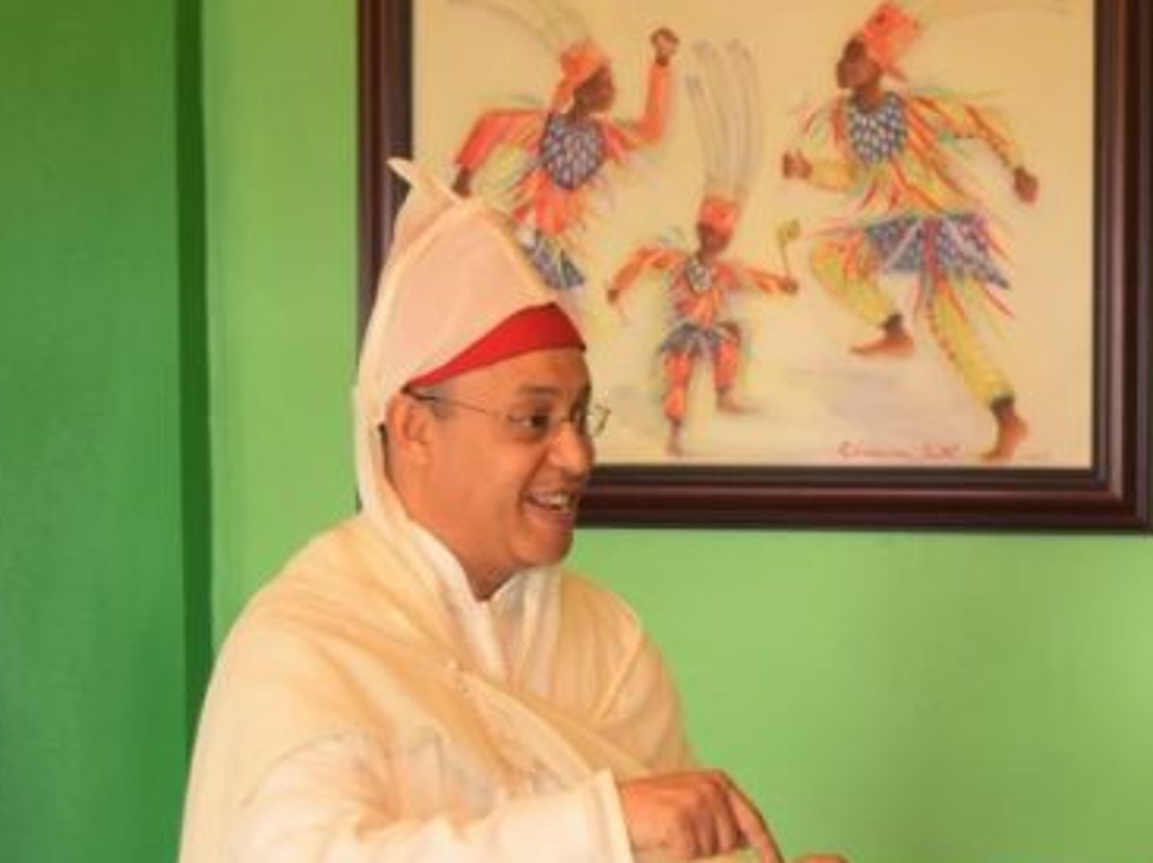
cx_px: 964
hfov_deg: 18.3
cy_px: 559
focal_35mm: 106
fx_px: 3528
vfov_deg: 13.9
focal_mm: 42
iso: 400
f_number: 5
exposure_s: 1/100
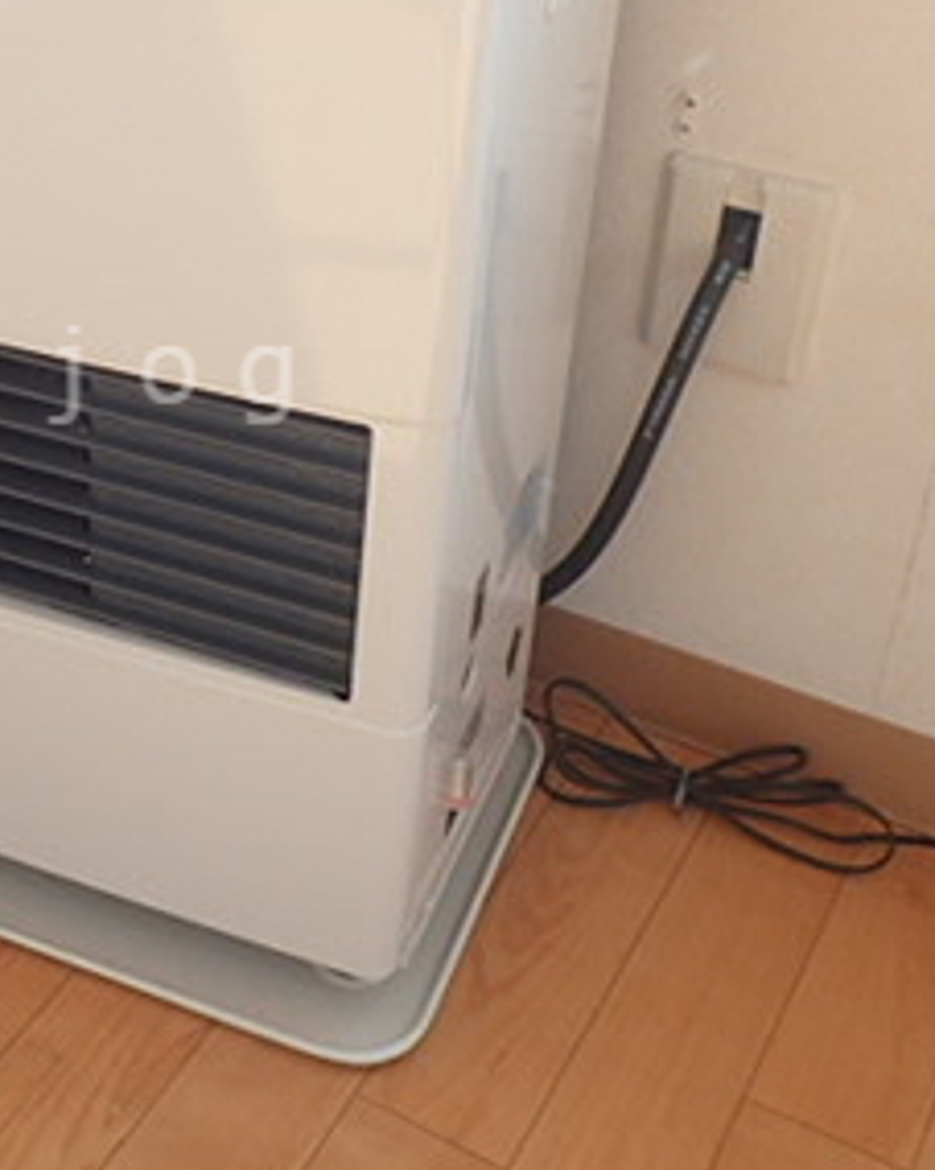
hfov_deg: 26.3
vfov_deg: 33.8
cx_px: 33
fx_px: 1903
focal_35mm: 55
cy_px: 375
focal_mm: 4.5
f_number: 2.8
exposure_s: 1/80
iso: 100
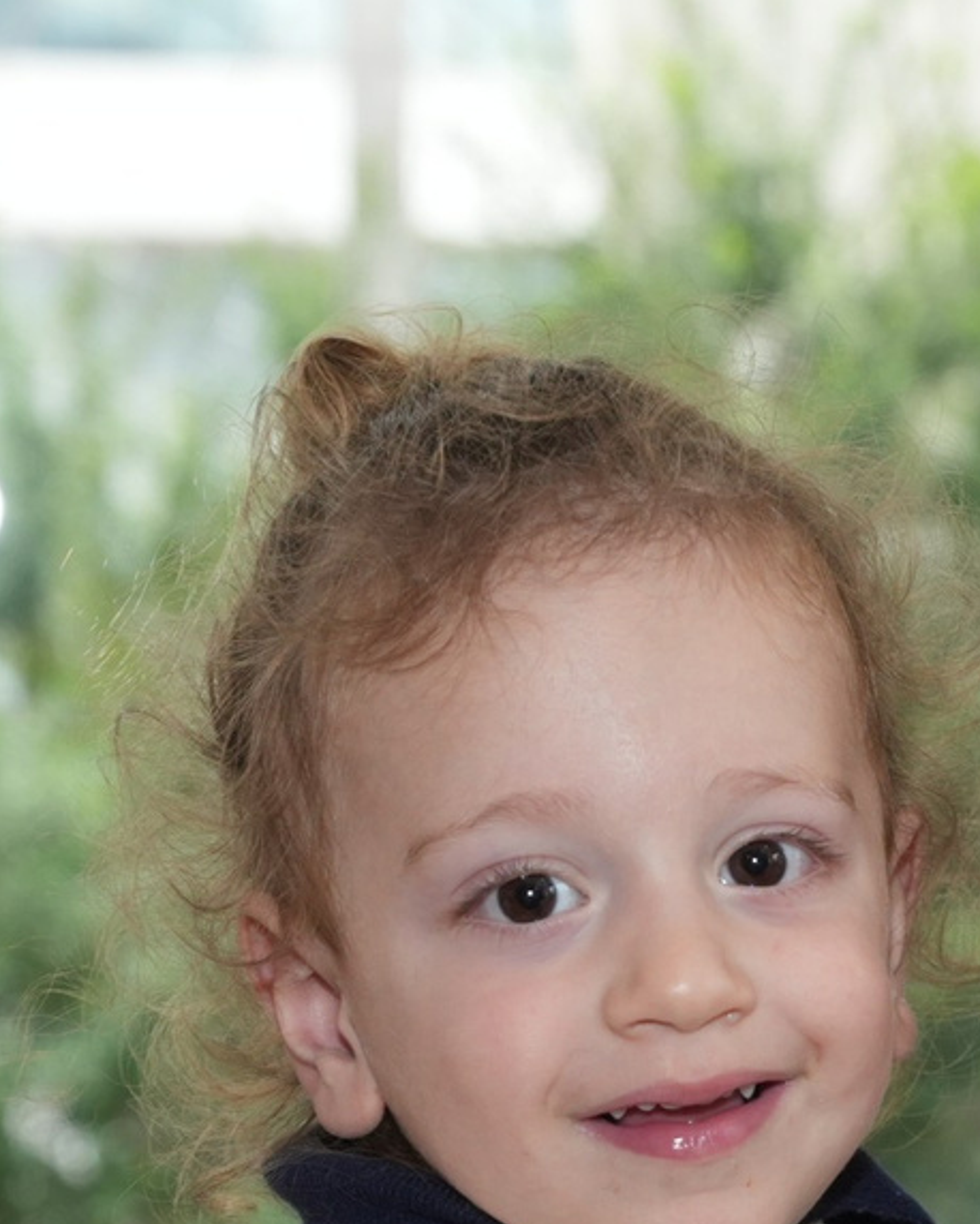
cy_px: 1696
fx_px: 7716
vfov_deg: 8.9
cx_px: 1213
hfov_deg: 7.2
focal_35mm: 213
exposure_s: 1/160
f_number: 4
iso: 800
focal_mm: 50.7
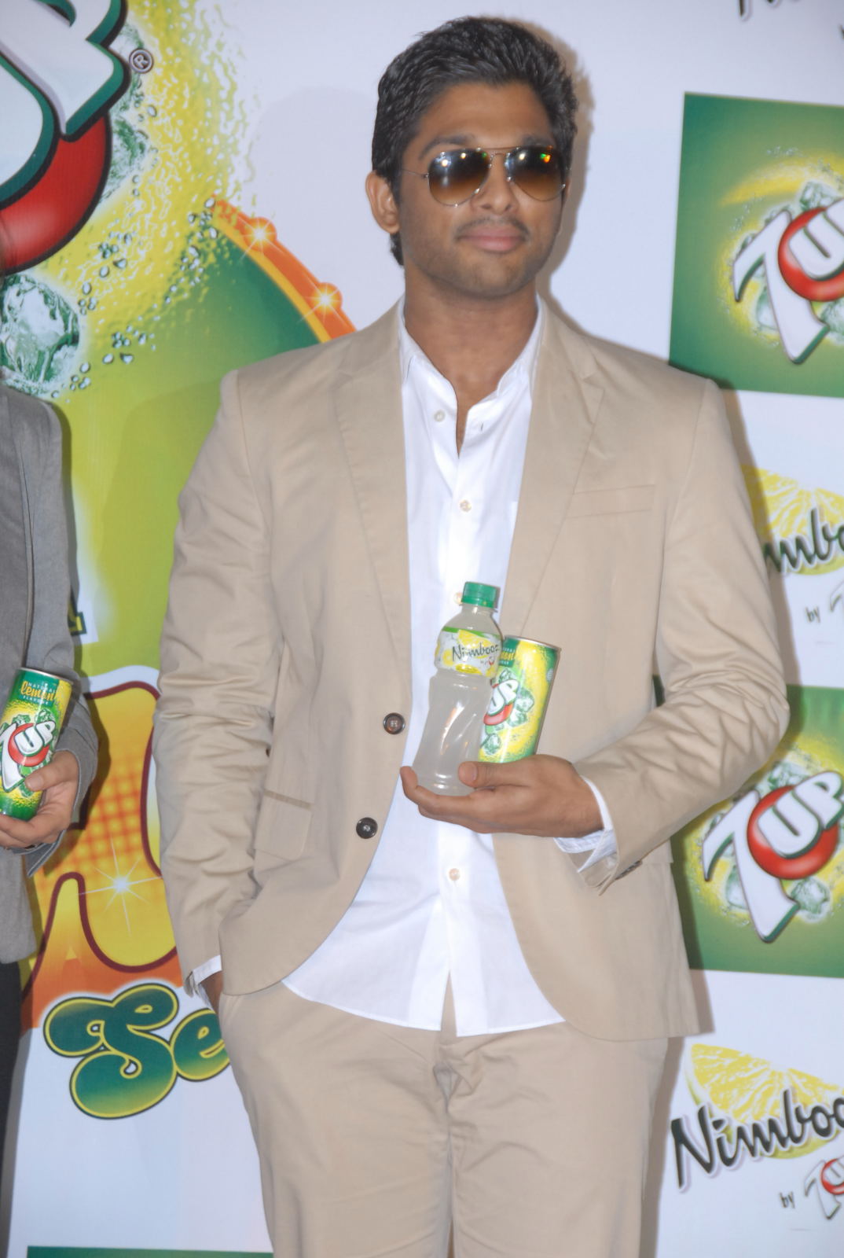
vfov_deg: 13.0
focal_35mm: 158
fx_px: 5512
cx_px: 422
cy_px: 629
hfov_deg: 8.8
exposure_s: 1/100
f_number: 6.3
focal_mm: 105
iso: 500
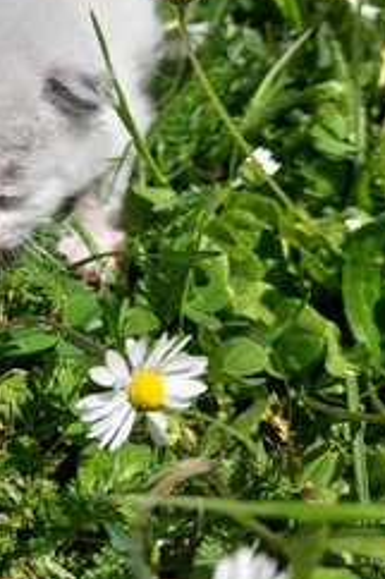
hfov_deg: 30.0
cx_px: 50
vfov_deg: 43.8
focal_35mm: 43
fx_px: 691
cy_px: 136
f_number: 1.8
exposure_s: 1/2152
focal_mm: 5.23
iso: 40
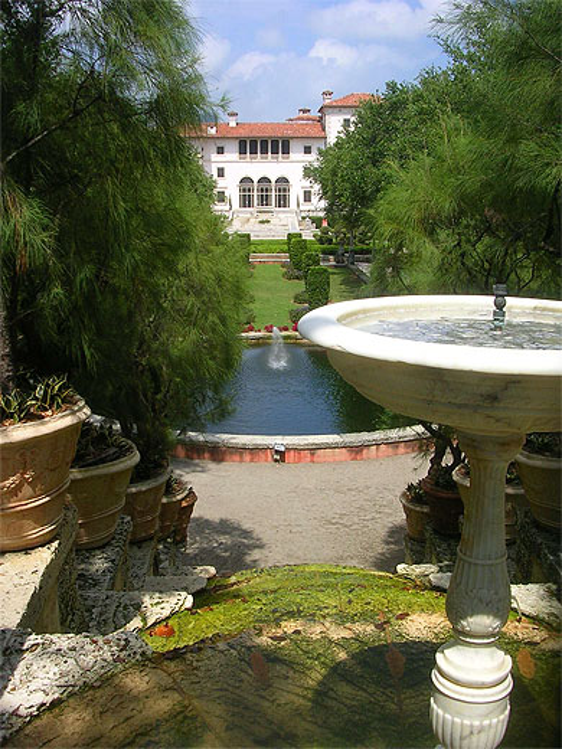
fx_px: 823
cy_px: 374
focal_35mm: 38
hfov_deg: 37.7
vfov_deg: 49.0
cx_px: 281
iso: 50
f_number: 5.6
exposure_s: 1/309
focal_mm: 5.8
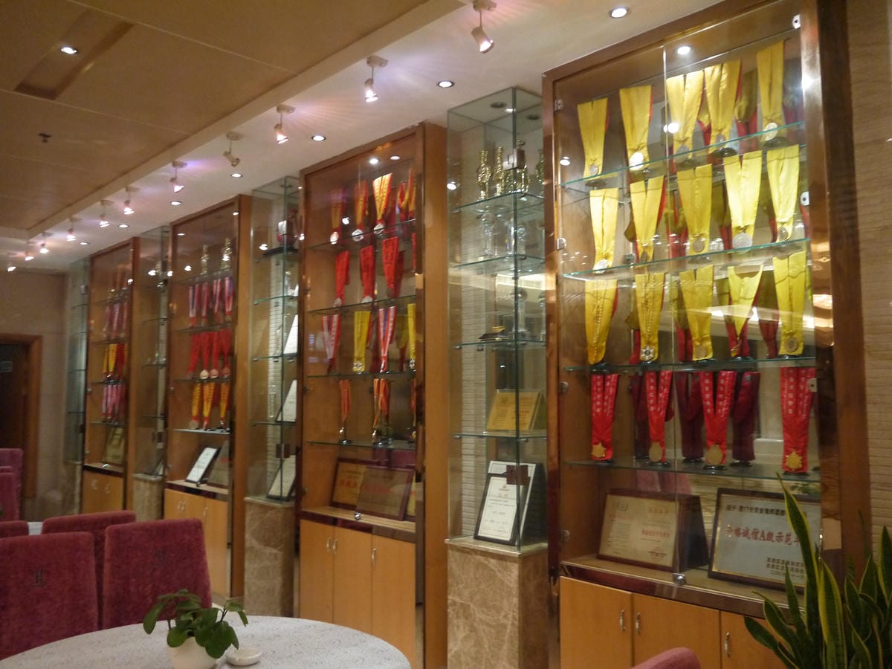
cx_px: 446
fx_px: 773
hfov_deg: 60.0
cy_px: 334
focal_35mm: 30
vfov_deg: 46.8
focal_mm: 15
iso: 1600
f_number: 3.6
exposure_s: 1/125
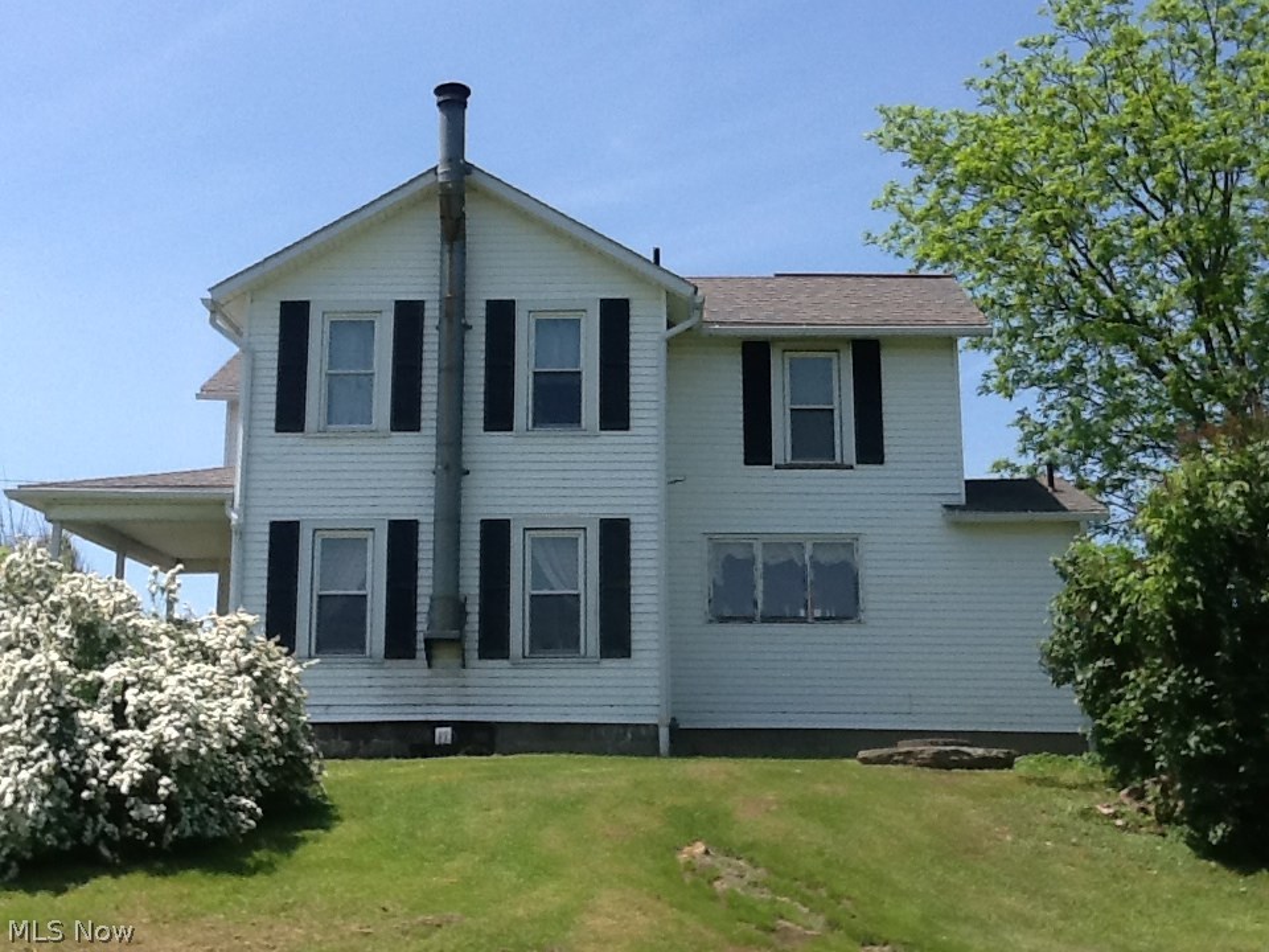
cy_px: 476
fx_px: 1613
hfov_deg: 42.9
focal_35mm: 44
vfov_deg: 32.9
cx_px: 634
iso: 40
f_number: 2.4
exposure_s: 1/1115
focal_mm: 2.03
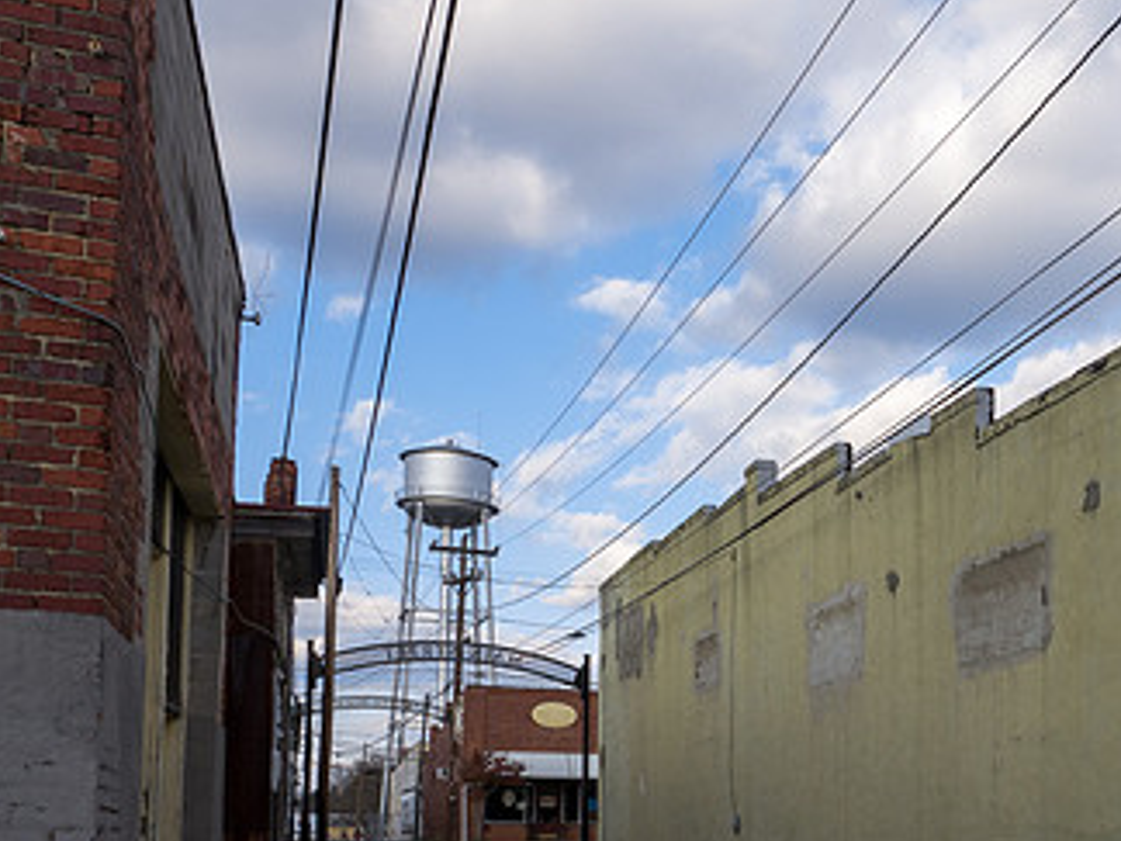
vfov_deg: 32.1
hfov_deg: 40.7
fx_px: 1393
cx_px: 996
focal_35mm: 43
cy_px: 746
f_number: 7.1
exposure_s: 1/320
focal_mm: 12
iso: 200
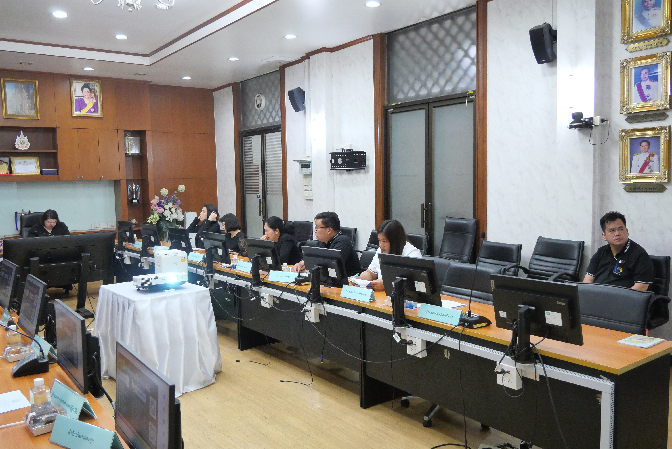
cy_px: 224
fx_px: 542
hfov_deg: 63.6
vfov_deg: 45.0
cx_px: 336
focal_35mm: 29
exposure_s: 1/80
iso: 3200
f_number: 4.5
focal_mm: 14
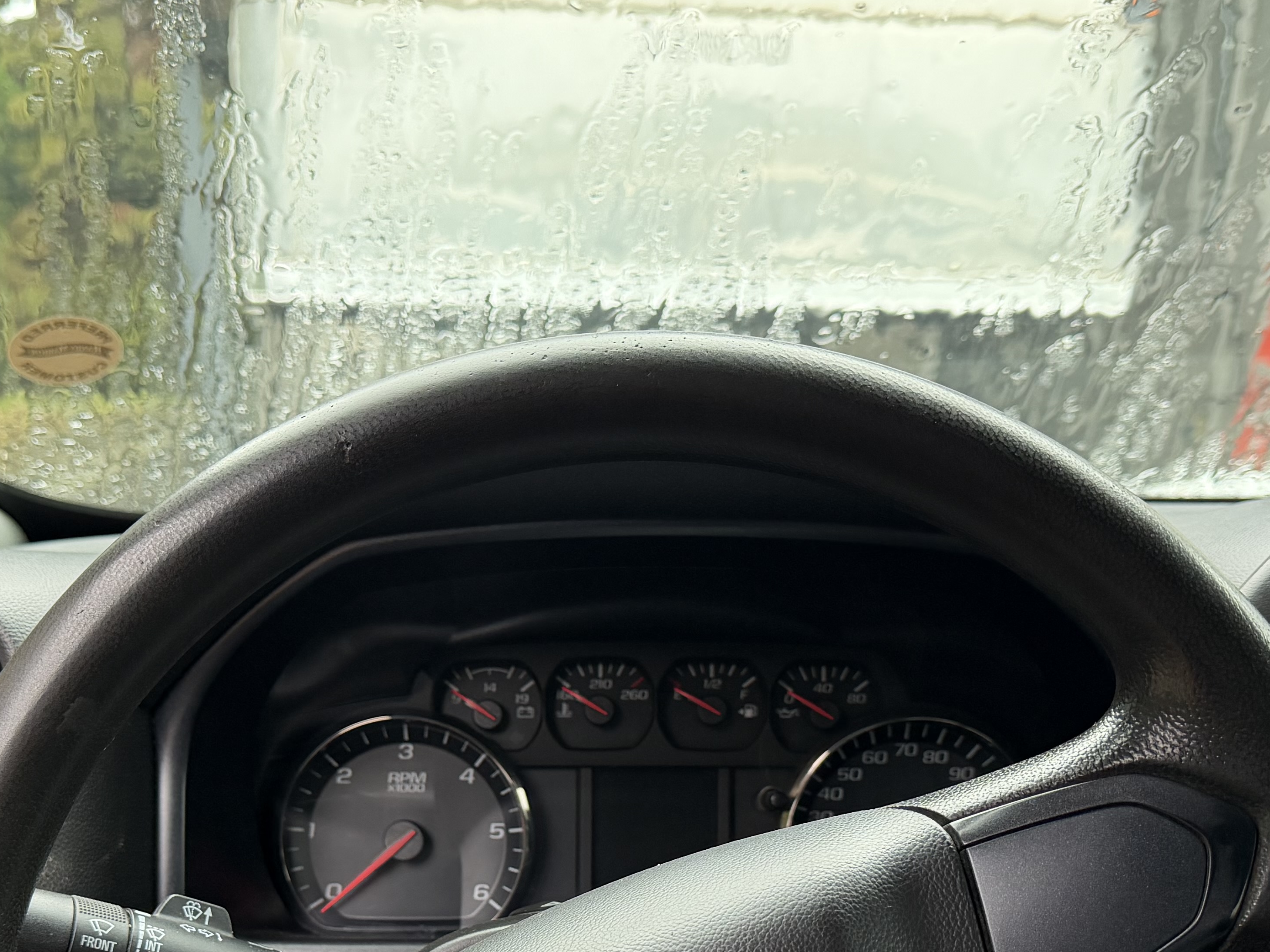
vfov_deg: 29.5
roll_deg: +2.1
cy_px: 872
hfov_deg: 40.4
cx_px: 564
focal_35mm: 47
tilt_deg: -16.4
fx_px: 1724
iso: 200
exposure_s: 1/87
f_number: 1.78
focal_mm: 6.76
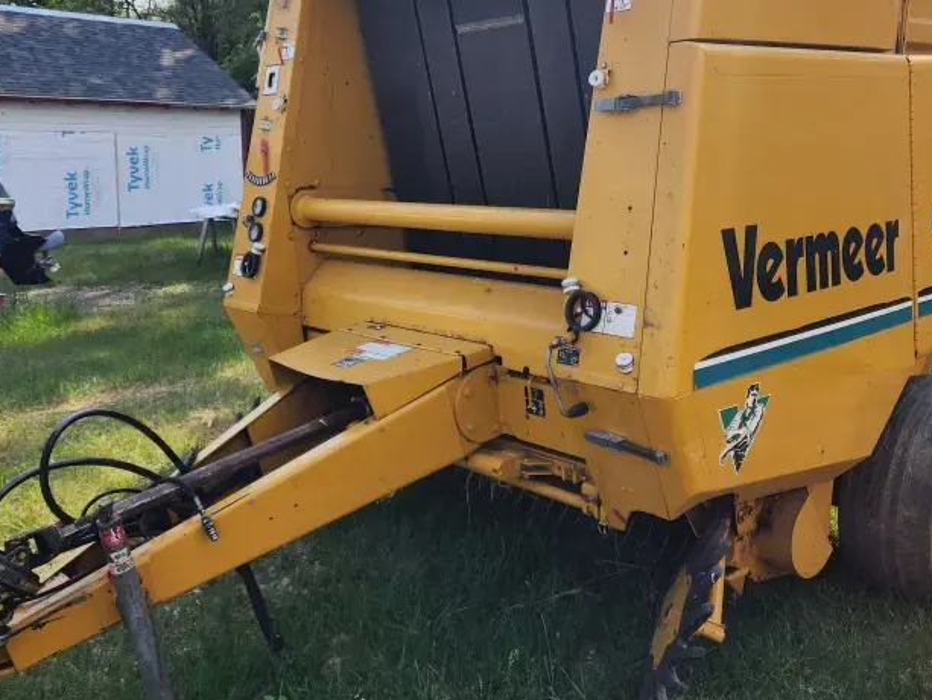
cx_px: 452
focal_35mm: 36
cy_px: 256
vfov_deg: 39.4
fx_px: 969
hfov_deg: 51.3
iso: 12
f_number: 1.8
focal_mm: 6.4
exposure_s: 1/728
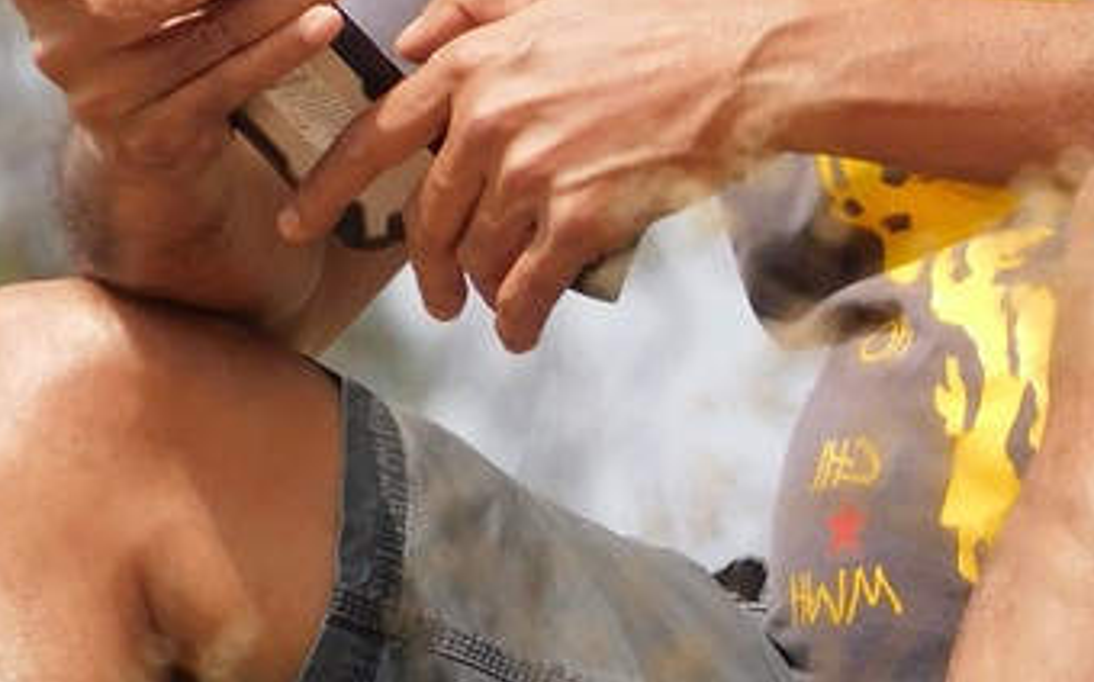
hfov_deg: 0.7
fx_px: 92455
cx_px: 524
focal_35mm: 3103
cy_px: -105
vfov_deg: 0.4
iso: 125
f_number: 5.6
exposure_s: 1/500
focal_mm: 143.3
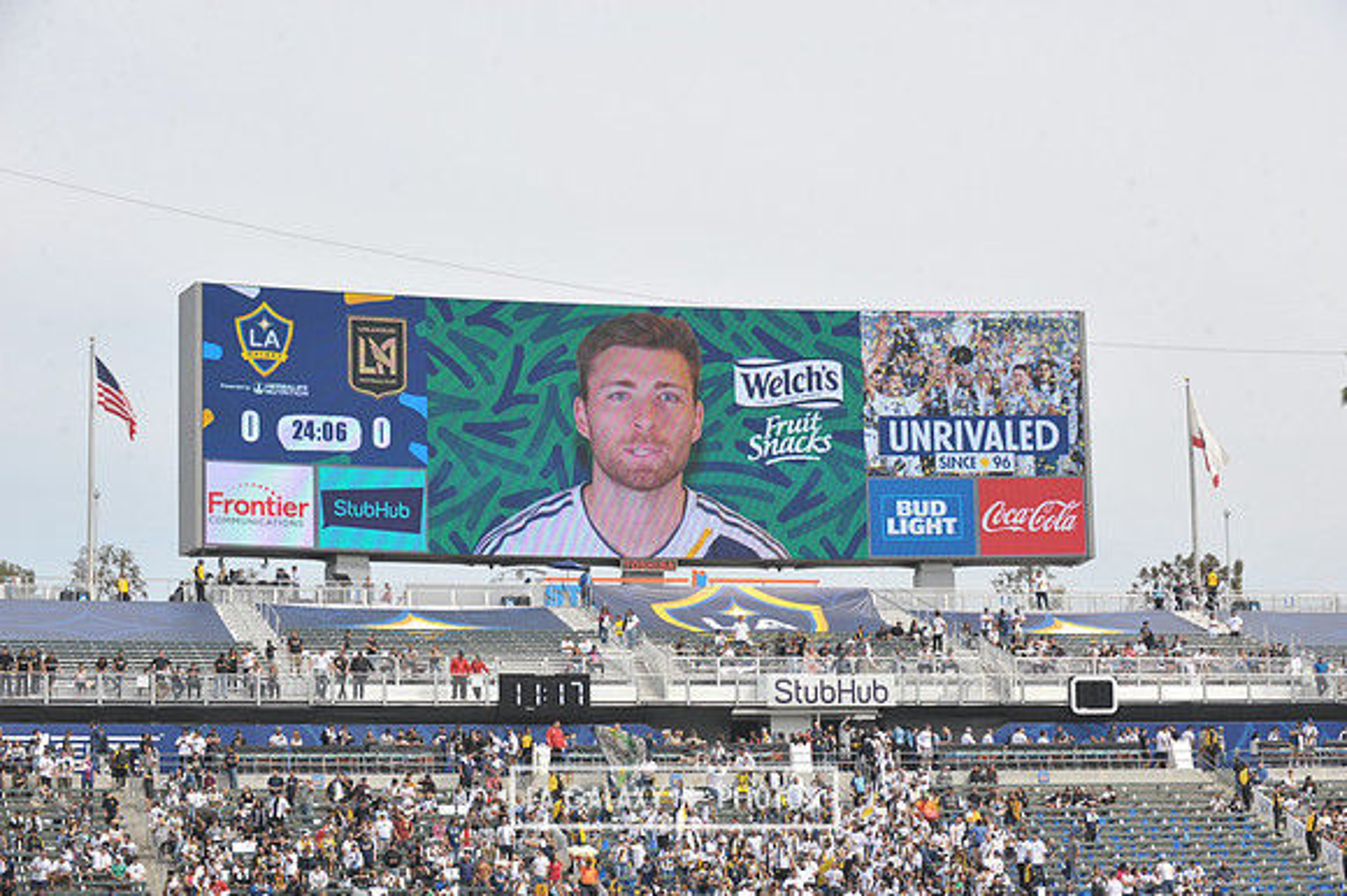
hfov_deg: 21.5
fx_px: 3552
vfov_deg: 14.4
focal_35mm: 95
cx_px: 674
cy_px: 448
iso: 200
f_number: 10
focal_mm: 95
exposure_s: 1/400
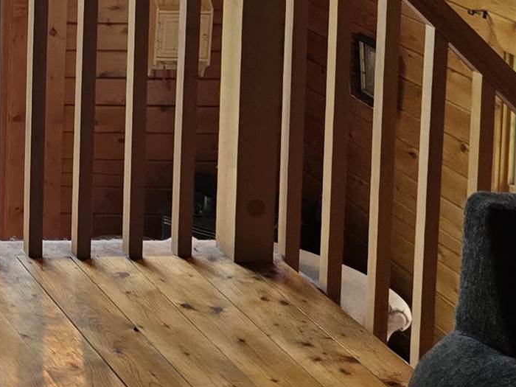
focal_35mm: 101
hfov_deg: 15.2
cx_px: -559
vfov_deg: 13.6
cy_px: -224
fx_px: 1506
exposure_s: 1/120
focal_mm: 6.3
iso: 125
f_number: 1.7
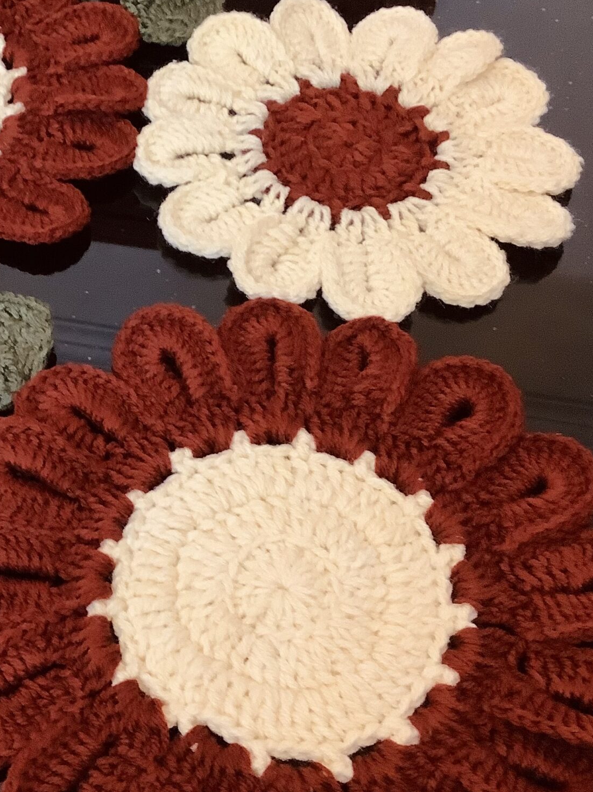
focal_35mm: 54
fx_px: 1234
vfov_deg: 35.5
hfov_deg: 26.4
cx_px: 99
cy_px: 385
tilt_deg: -55.1
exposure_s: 1/33
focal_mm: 3.3
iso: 320
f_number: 2.4
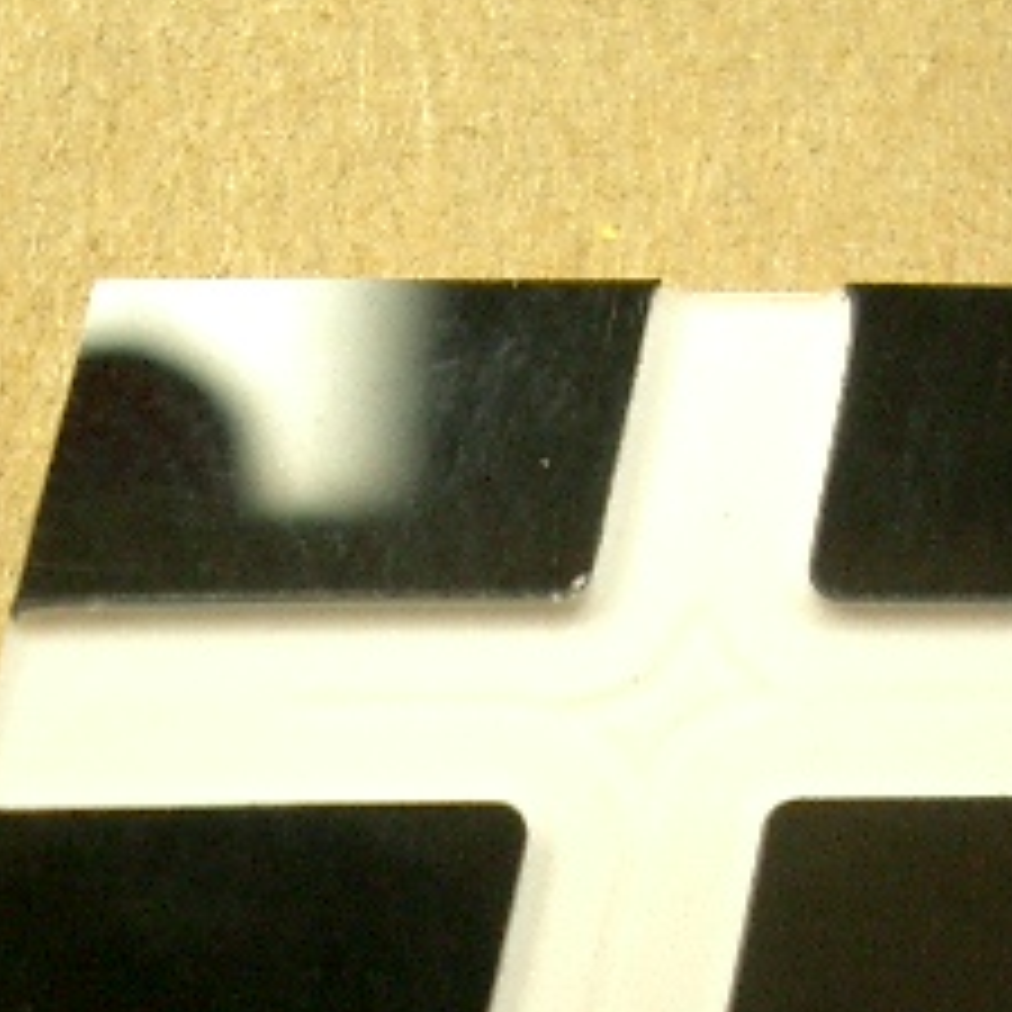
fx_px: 2911
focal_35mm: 88
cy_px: 1016
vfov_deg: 19.2
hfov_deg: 19.7
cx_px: 436
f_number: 2.6
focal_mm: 5.8
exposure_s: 1/13
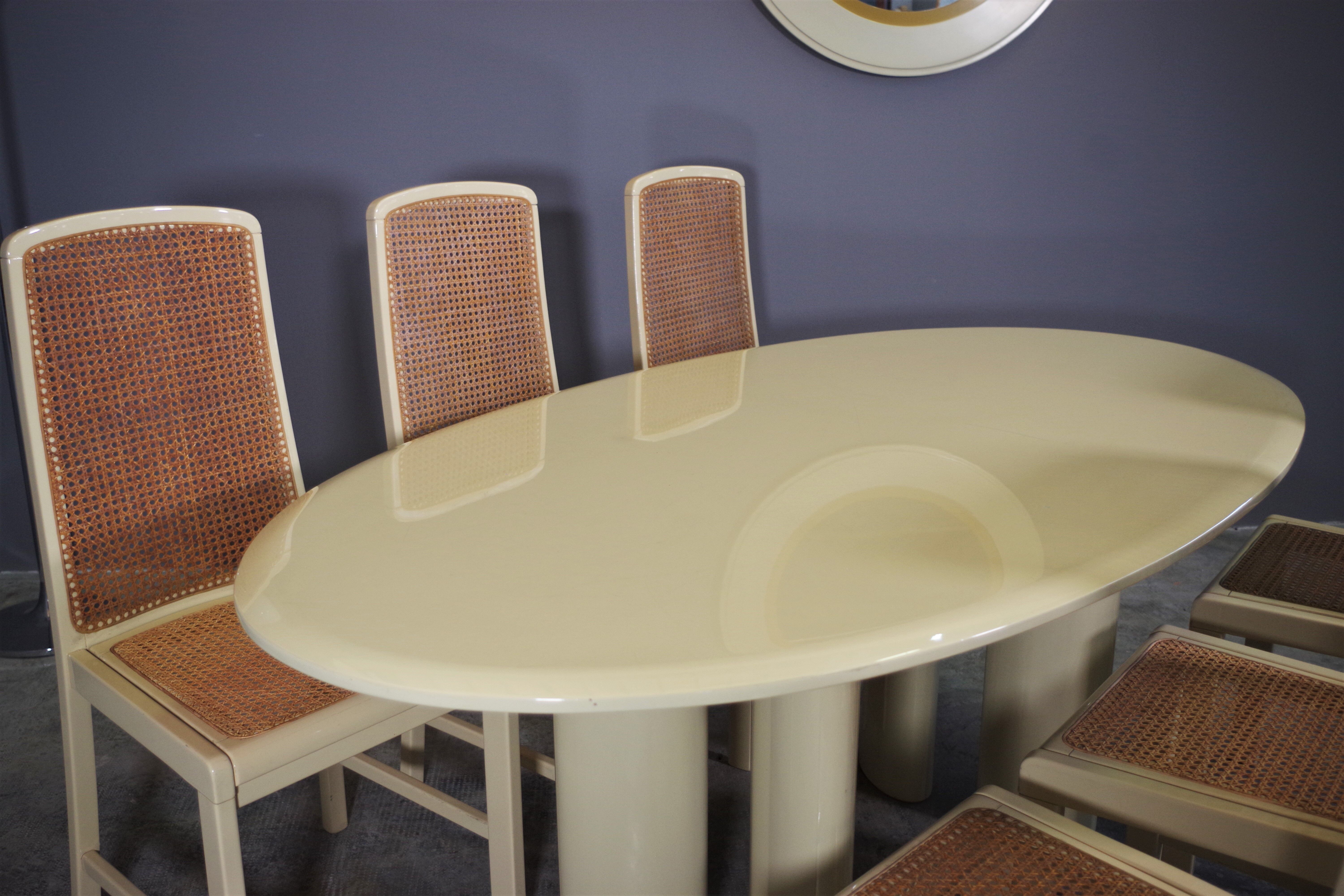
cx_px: 672
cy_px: 448
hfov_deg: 55.8
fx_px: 1269
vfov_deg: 38.9
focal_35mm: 34
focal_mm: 23.13
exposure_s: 1/60
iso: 400
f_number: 4
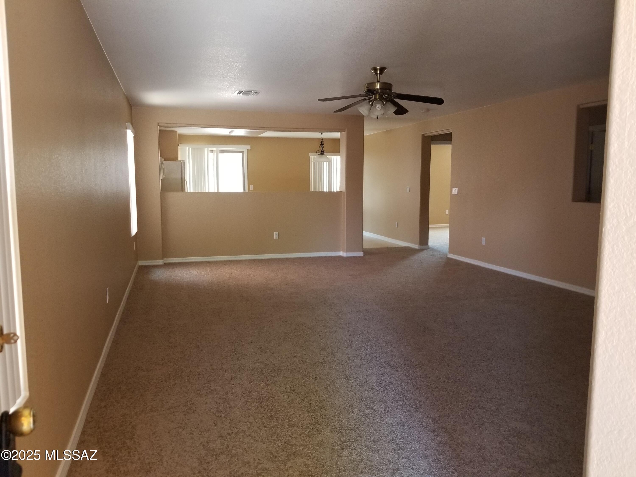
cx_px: 318
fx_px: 478
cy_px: 238
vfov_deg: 53.1
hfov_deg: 67.3
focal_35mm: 26
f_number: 1.7
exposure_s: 1/40
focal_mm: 4.25
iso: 200
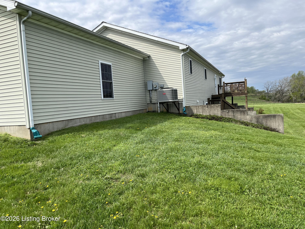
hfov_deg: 67.3
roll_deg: +3.4
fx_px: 229
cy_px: 114
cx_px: 152
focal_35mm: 26
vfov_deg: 53.1
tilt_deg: -4.7
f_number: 1.6
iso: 50
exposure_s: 1/3521
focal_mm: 5.1
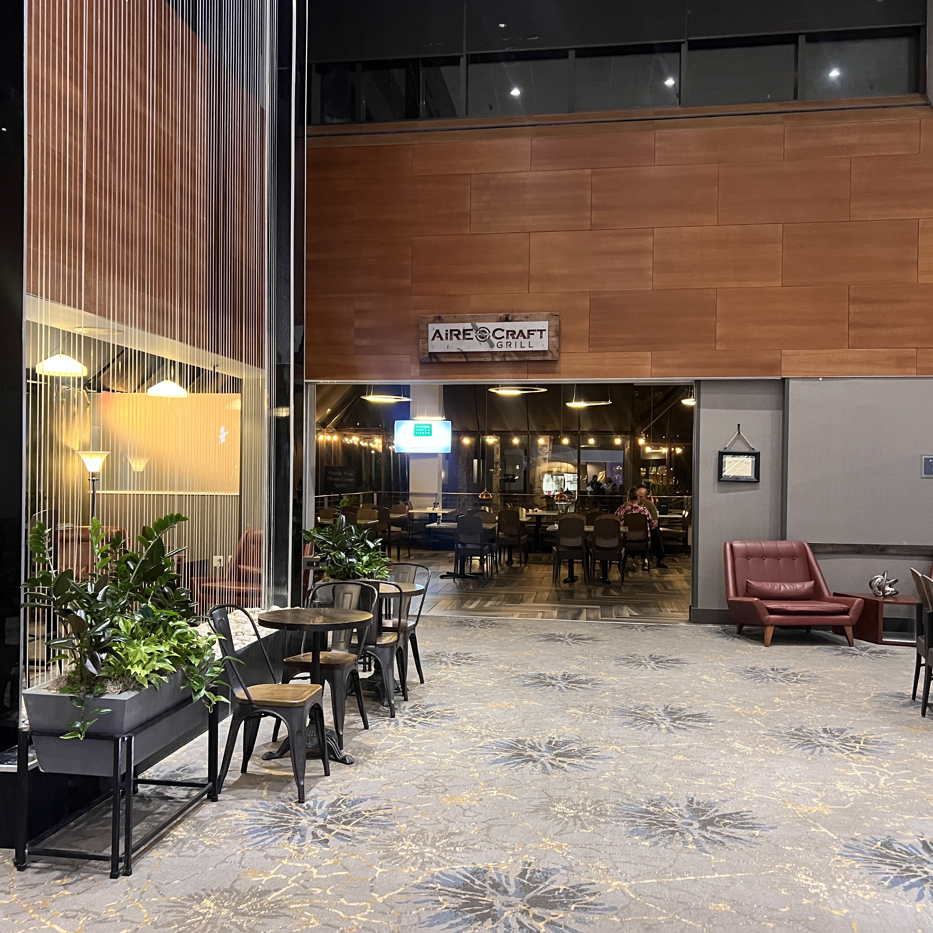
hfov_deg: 51.0
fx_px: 976
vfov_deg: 51.1
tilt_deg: -0.3
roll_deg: -0.8
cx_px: 423
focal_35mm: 32
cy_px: 470
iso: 400
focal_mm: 5.7
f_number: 1.5
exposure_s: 1/40
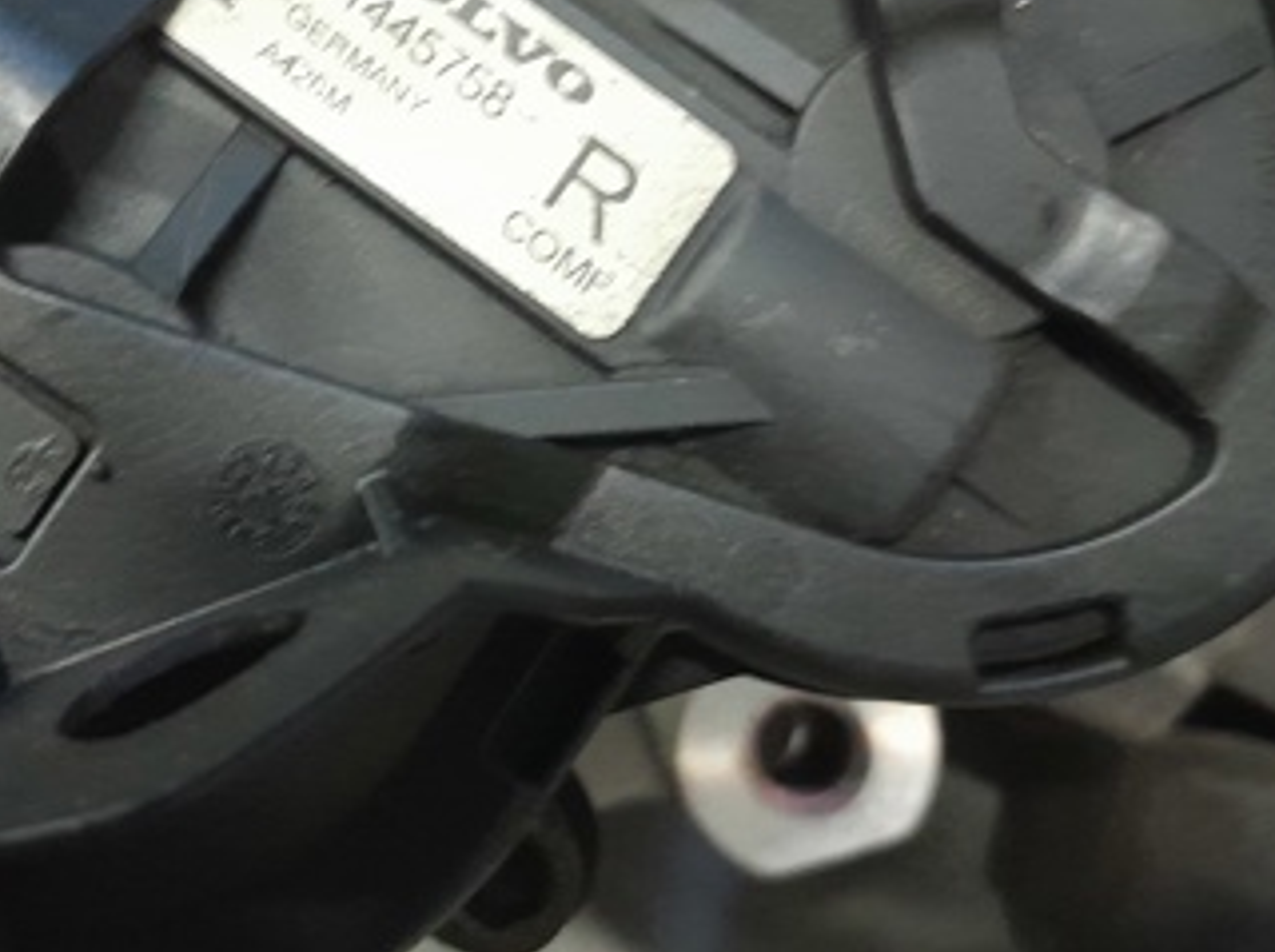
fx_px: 1912
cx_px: 442
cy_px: 253
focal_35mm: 52
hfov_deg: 36.6
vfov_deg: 27.6
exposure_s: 1/10
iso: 800
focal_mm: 3.98
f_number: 1.8
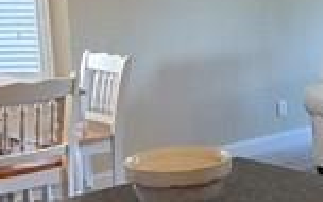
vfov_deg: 14.1
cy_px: 104
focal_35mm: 93
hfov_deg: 20.6
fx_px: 819
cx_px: 408
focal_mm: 1.7
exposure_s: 1/60
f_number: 2.2
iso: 100
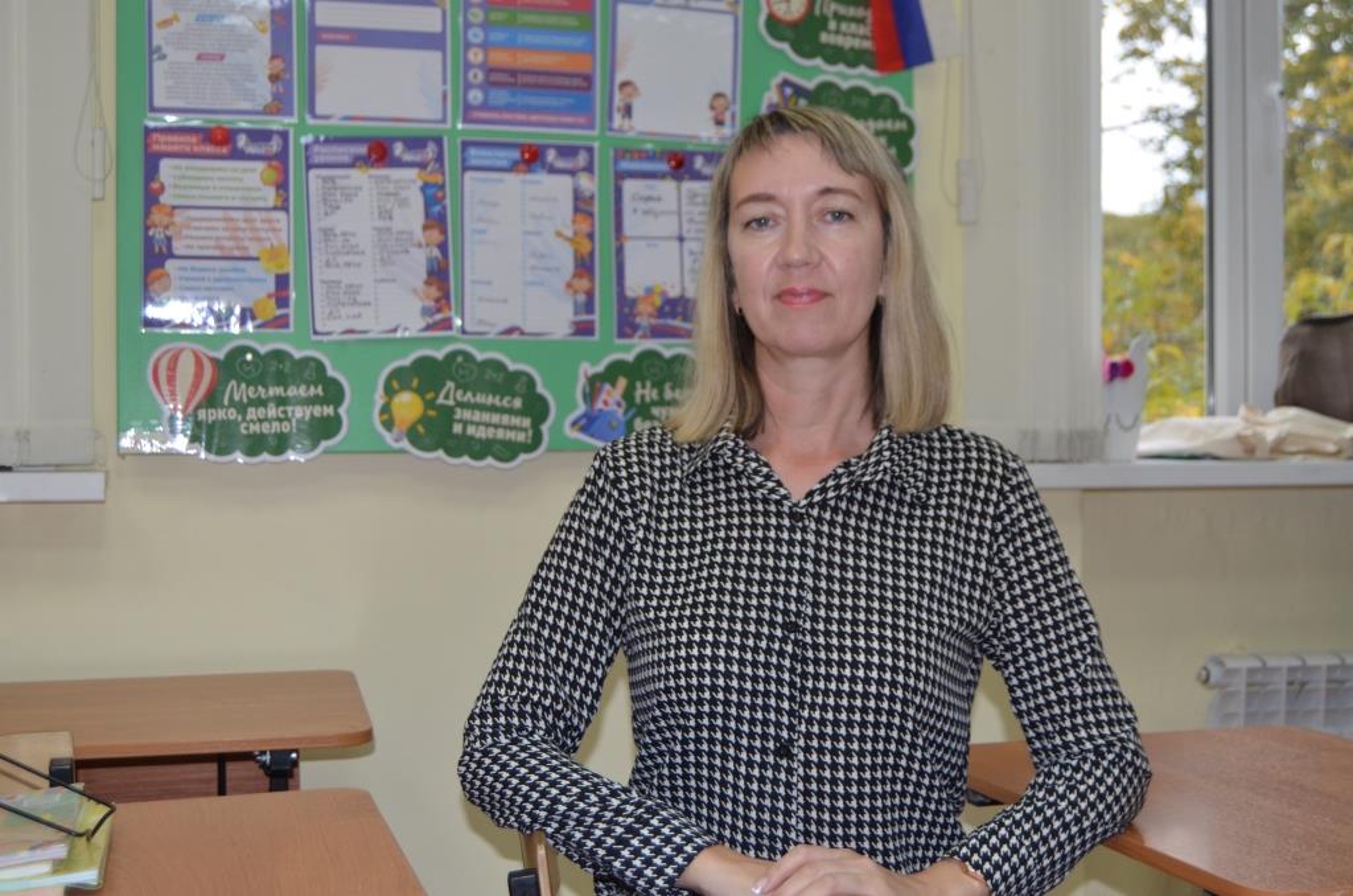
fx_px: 1800
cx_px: 676
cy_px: 448
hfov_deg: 41.2
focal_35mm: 48
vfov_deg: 27.9
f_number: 4.5
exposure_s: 1/200
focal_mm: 32
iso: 800
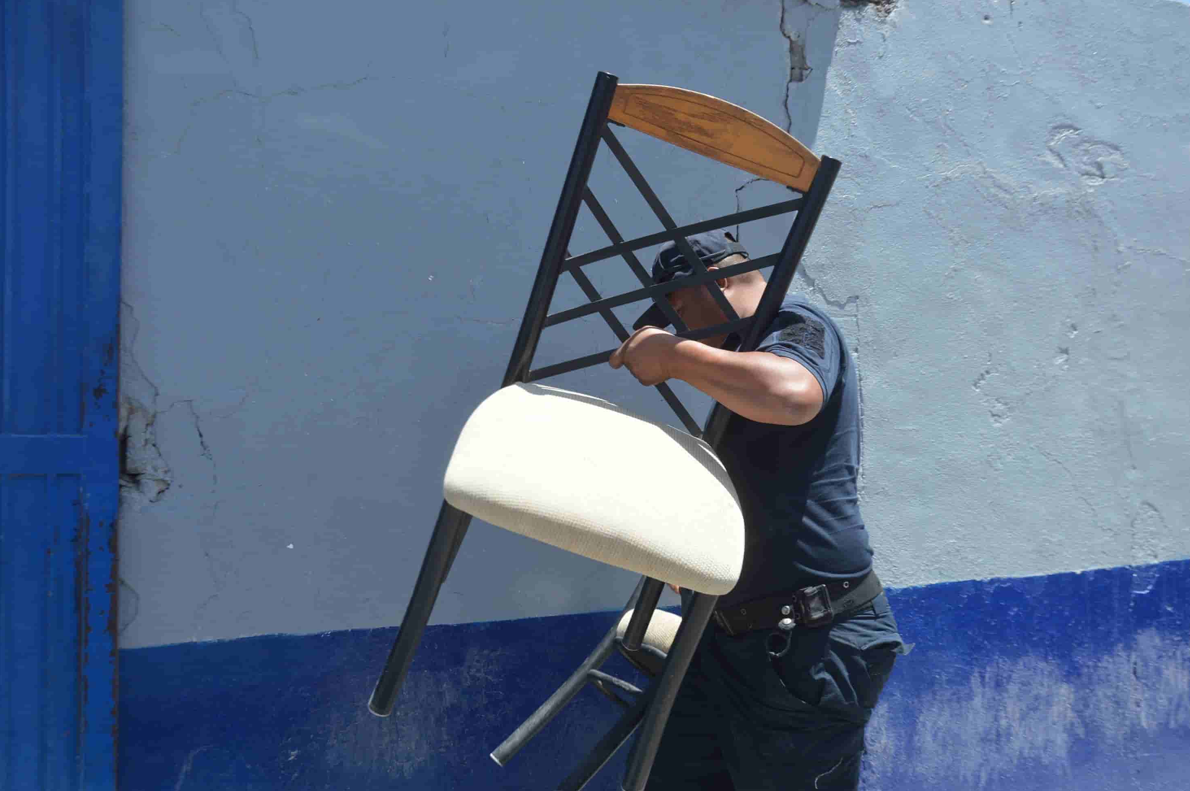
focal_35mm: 37
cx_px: 610
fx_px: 1222
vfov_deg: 35.9
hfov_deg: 51.9
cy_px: 392
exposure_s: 1/200
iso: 100
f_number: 7.1
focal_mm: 24
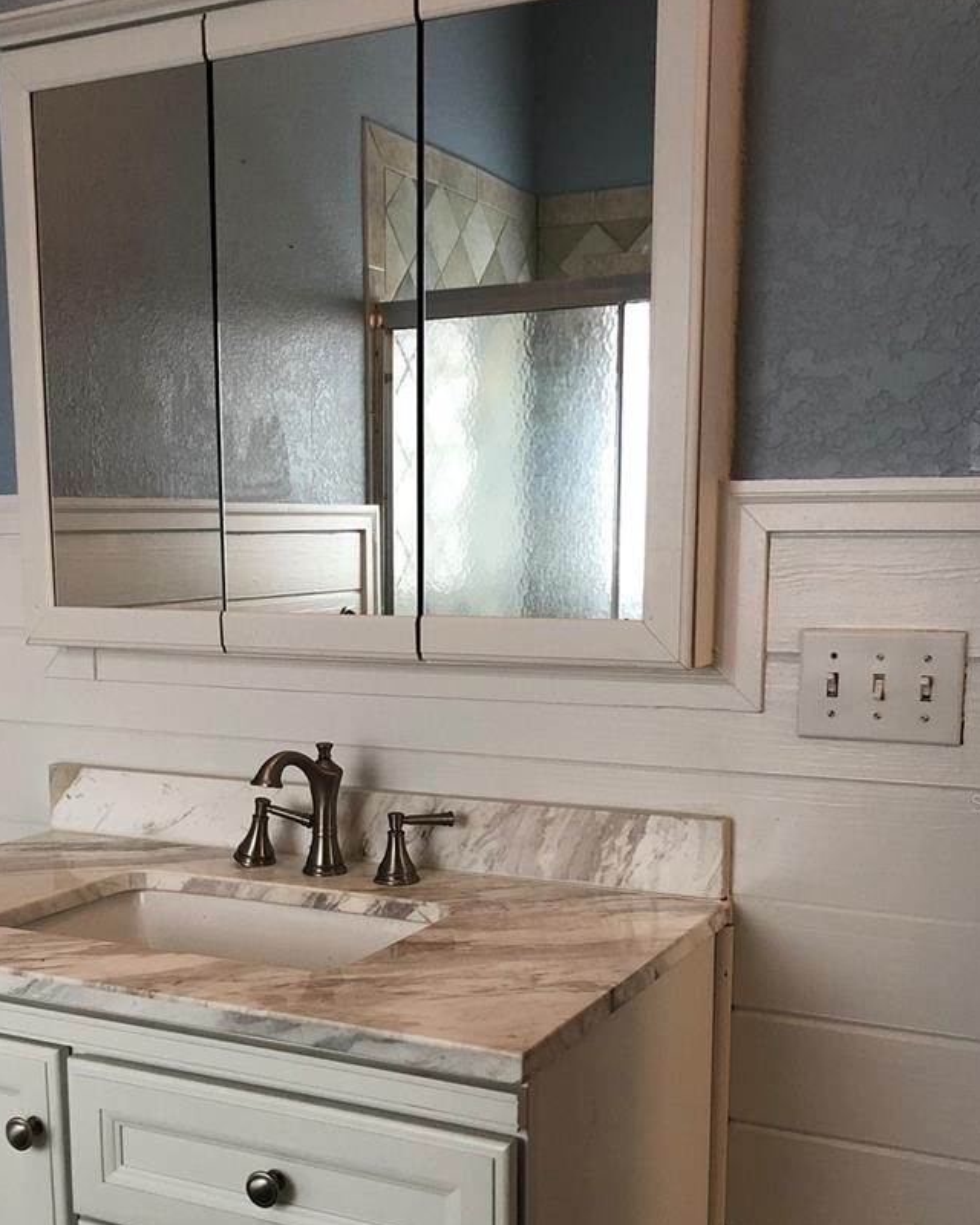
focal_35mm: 41
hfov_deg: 36.4
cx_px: 390
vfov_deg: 44.2
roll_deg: -0.7
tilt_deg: -8.9
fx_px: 1486
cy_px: 802
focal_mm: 4
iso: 64
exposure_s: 1/15
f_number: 1.8
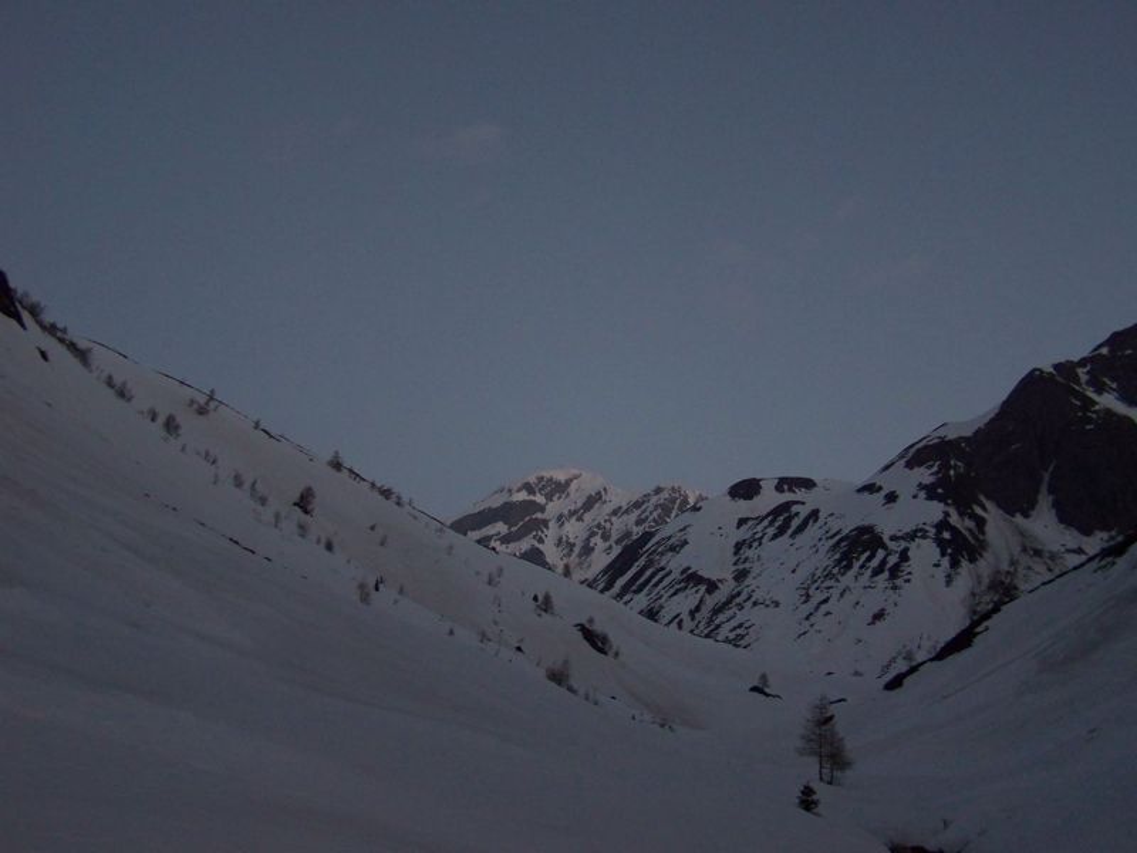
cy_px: 426
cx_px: 568
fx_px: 1248
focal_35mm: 38
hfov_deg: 49.0
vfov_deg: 37.7
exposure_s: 1/30
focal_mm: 6.3
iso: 200
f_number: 2.8
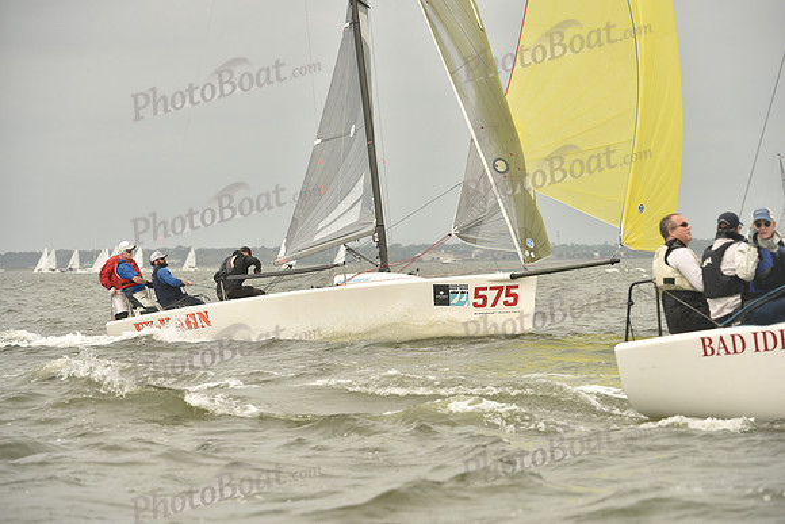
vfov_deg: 5.7
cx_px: 392
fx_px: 5234
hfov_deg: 8.6
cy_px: 262
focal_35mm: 240
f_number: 8
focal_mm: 240
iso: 400
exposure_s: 1/1000
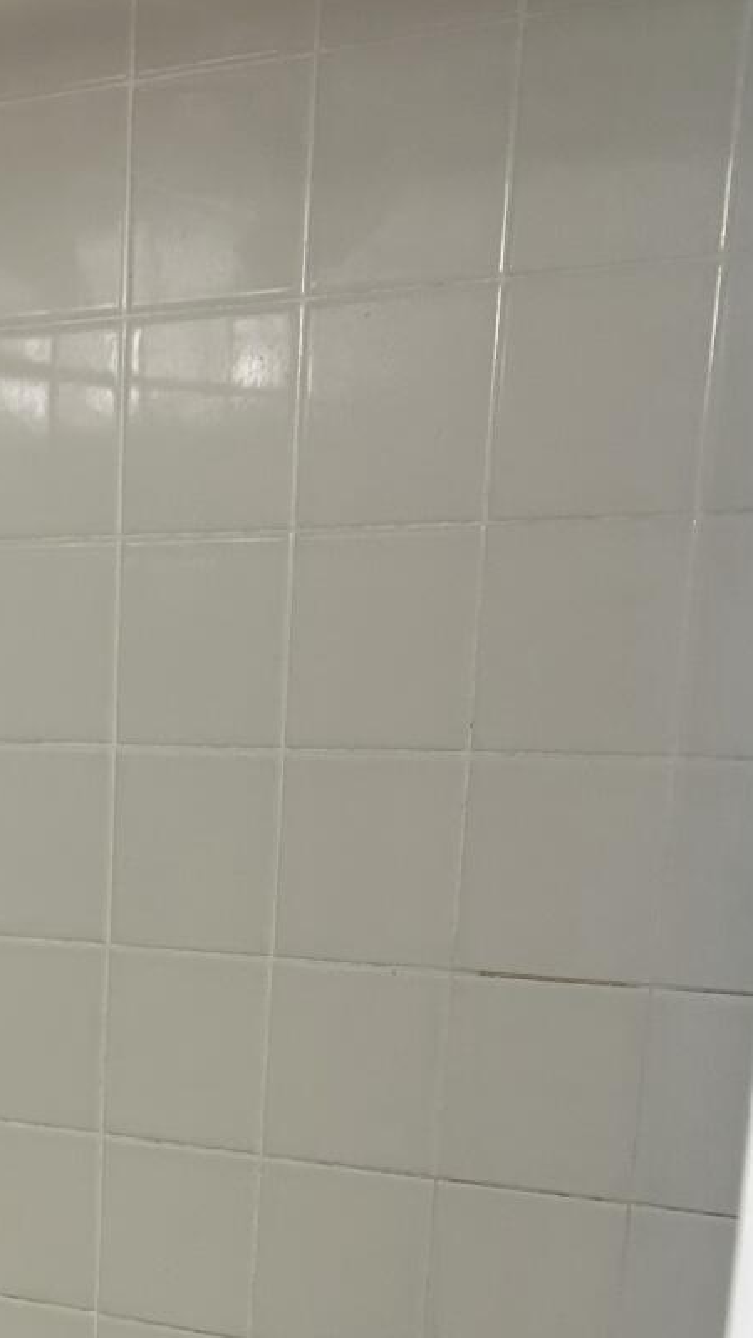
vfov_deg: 27.1
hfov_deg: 16.3
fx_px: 2520
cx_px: -146
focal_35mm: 71
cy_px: 1499
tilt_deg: -19.2
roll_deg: -0.1
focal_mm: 5.7
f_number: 1.5
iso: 80
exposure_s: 1/120
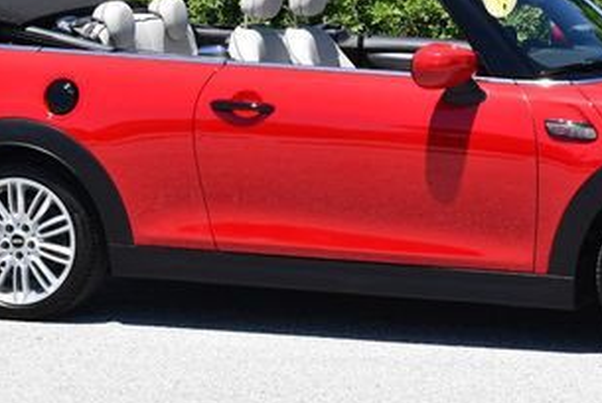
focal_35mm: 147
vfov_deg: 9.3
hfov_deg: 13.9
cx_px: 422
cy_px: 36
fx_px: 2460
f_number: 8
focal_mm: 35
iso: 140
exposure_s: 1/250
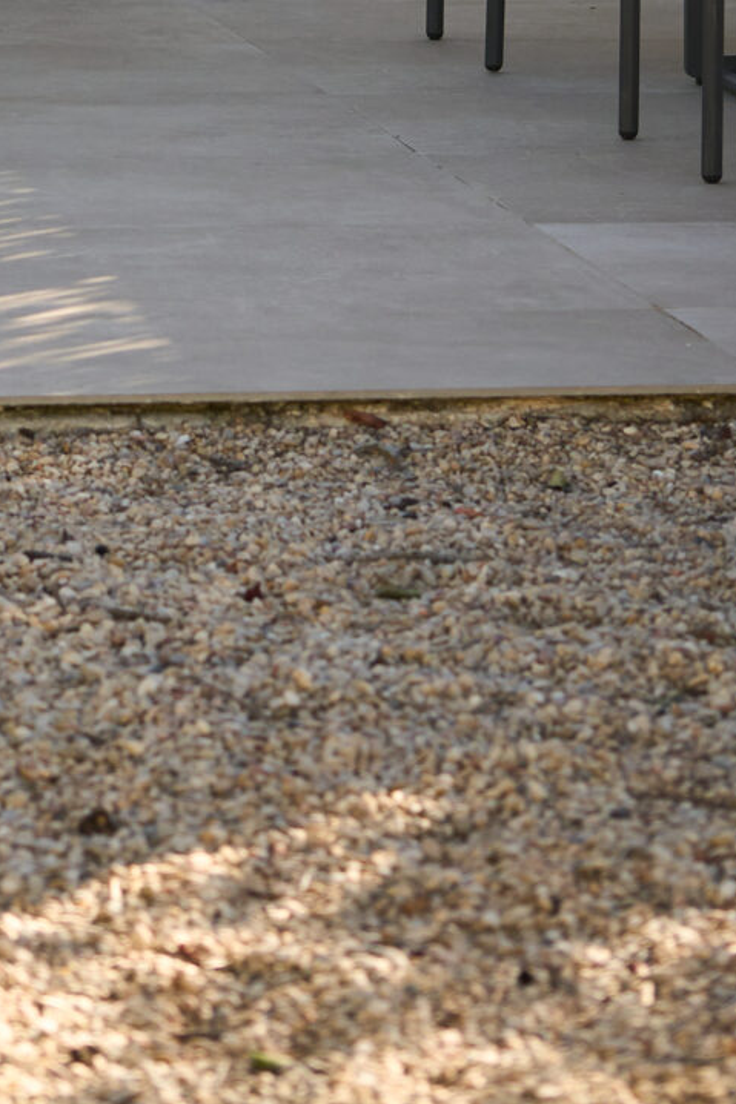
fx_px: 5461
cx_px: -56
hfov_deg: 7.7
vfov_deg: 10.8
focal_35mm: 178
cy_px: -860
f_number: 4
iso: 400
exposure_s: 1/1600
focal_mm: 50
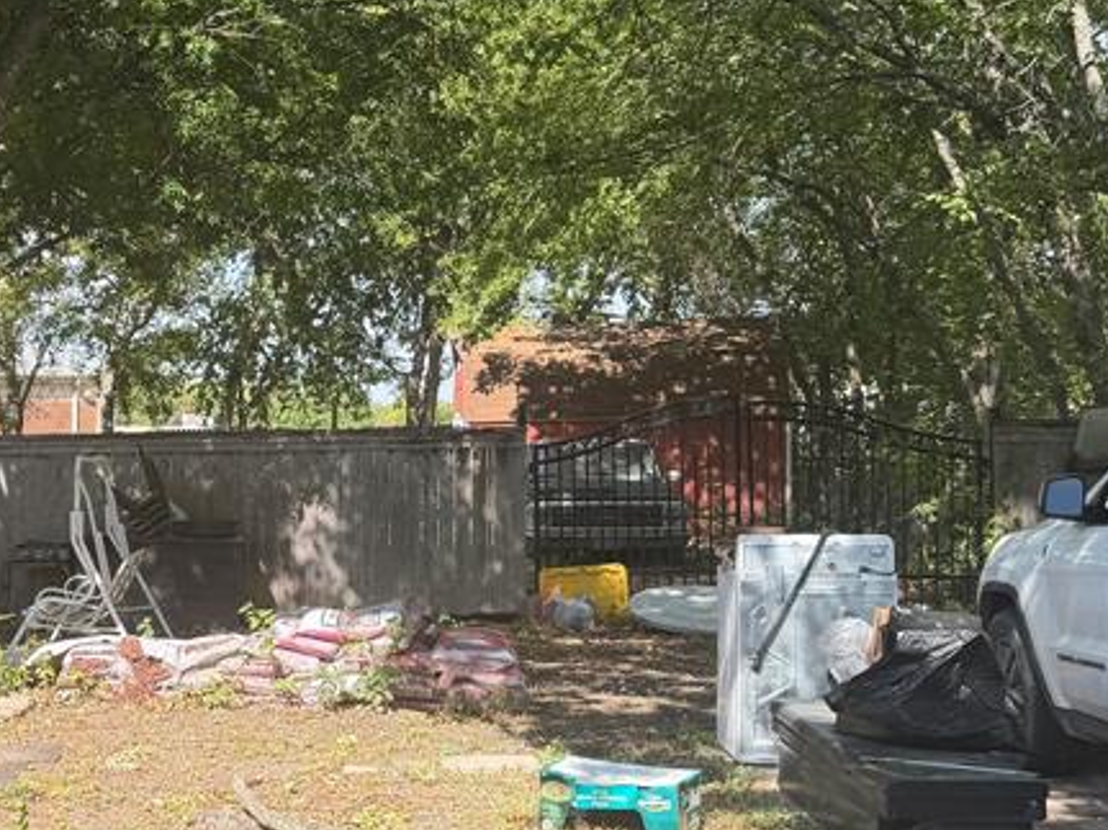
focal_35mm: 57
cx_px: 28
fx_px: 1824
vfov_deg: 25.6
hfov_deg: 31.5
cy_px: 524
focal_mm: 6.76
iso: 80
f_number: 1.78
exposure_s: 1/898
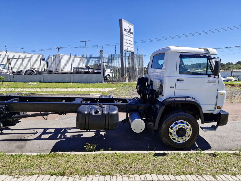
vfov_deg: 58.9
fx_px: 160
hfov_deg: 73.9
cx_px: 120
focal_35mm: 23
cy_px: 90
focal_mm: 5.54
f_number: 1.8
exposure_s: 1/1244
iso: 50
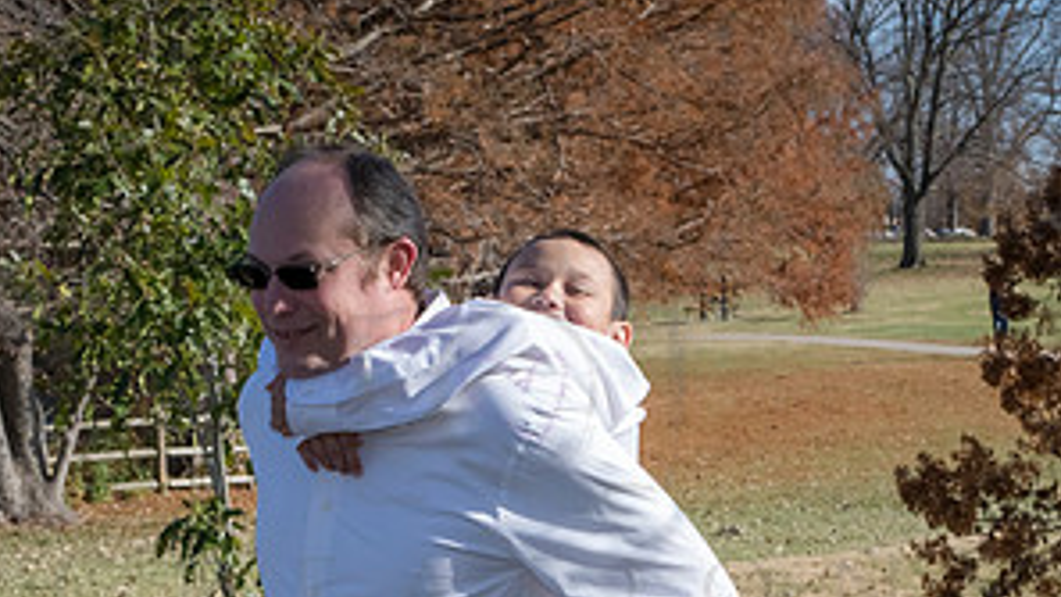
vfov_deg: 10.0
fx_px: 3348
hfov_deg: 18.0
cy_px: 715
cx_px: 529
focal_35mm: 119
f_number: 13
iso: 400
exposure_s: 1/400
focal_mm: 50
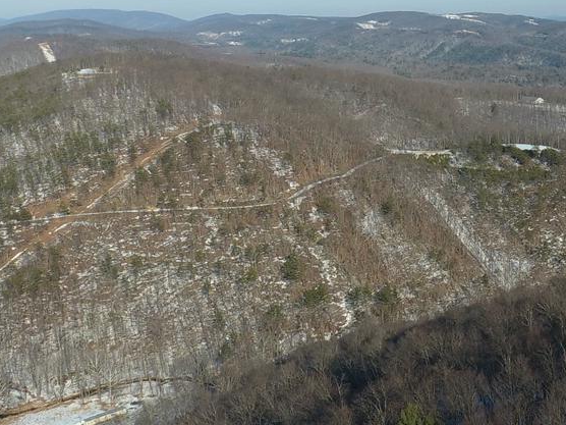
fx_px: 719
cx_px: 632
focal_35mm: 44
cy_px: 193
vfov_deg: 32.9
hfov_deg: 36.1
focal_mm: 3.15
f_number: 2.8
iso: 100
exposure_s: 1/1089
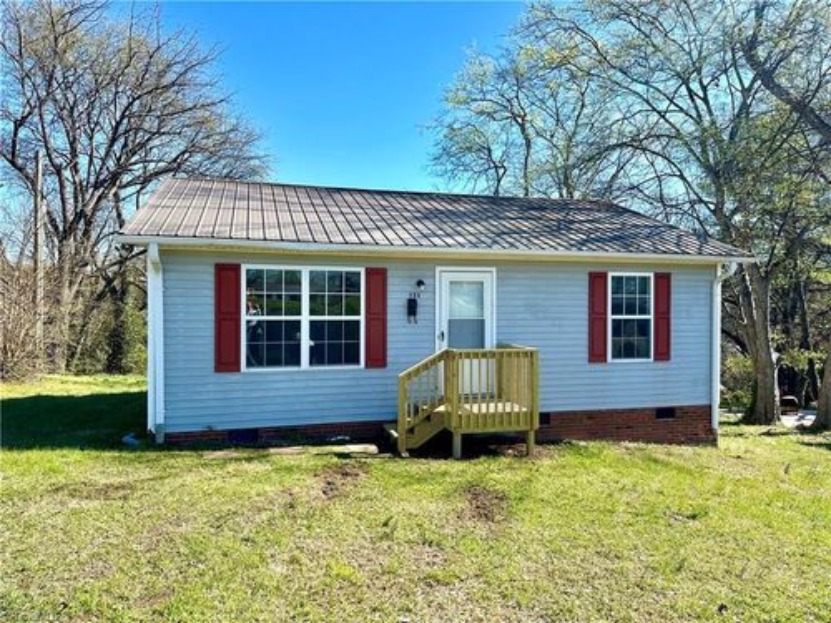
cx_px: 416
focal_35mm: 24
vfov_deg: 56.8
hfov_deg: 71.6
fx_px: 576
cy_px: 312
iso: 80
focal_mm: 6.86
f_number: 1.78
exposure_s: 1/2469
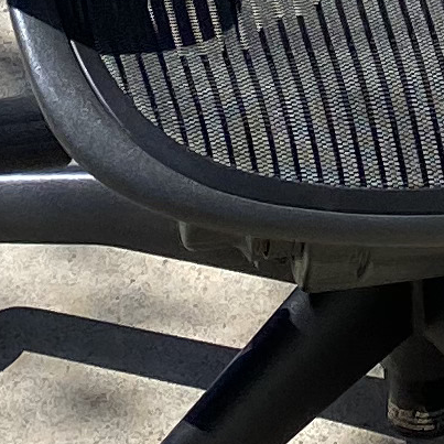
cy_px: -951
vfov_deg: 6.8
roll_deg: +0.1
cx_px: 419
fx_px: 3338
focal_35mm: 230
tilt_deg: -14.3
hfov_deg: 7.6
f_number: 1.8
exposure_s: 1/3125
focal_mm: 4.25
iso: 32
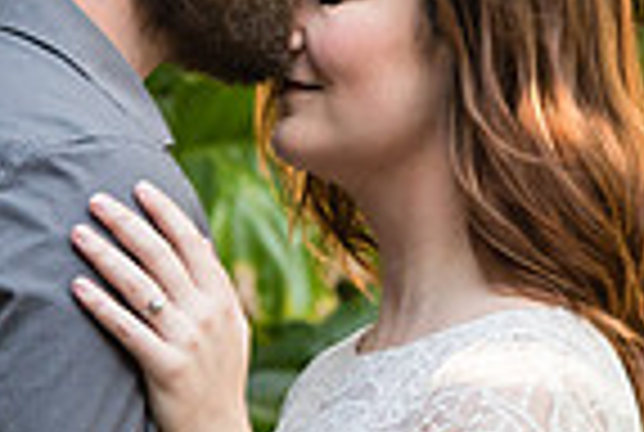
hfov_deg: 2.5
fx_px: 14520
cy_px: 214
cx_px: 371
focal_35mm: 810
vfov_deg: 1.7
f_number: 4.8
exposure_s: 1/320
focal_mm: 130
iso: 400
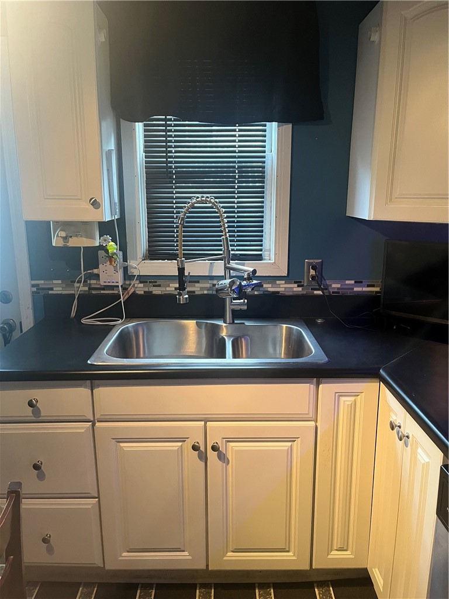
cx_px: 224
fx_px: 450
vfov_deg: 67.3
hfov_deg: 53.1
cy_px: 300
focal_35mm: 26
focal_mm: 5.1
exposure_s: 1/60
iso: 400
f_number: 1.6
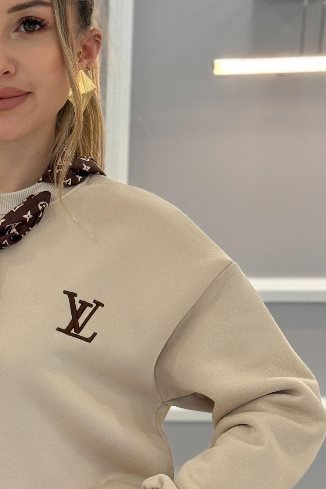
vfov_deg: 18.9
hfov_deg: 12.6
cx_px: -21
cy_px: 400
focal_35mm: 107
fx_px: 1453
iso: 160
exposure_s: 1/242
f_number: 1.78
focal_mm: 6.76
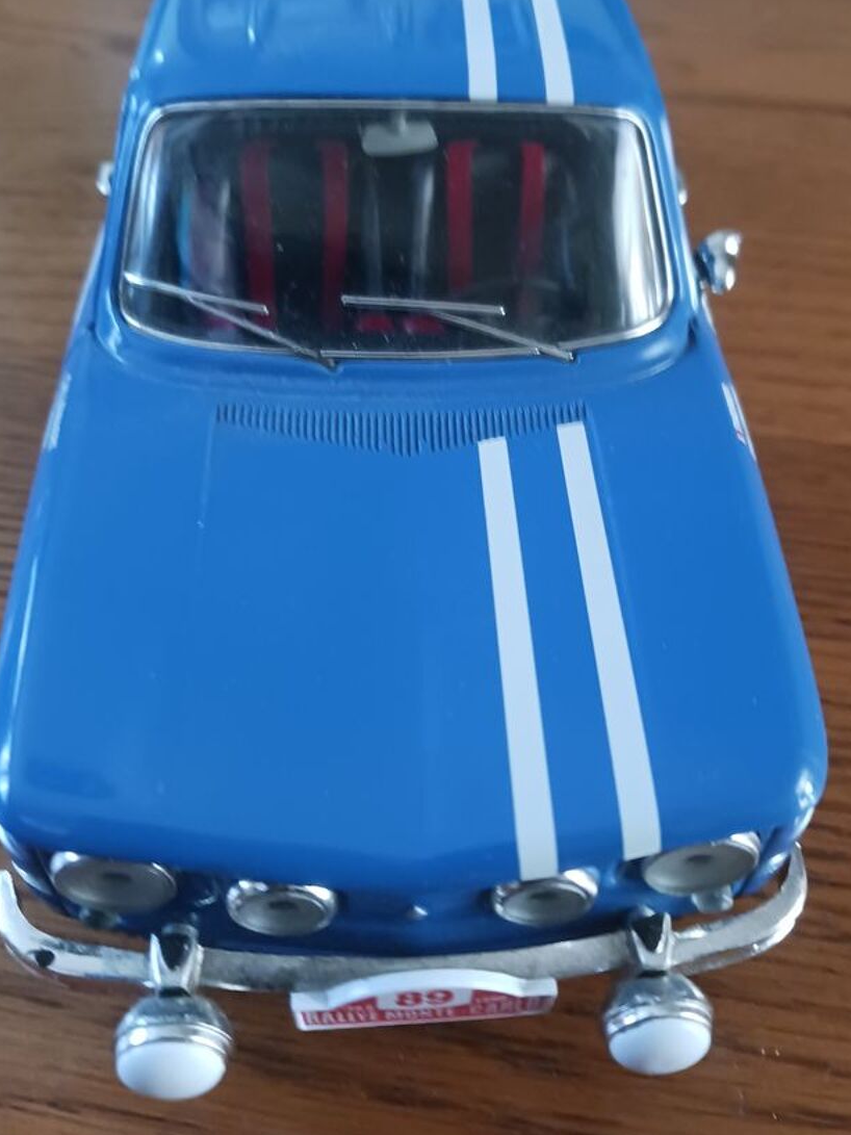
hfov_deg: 42.9
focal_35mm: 33
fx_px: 1082
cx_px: 448
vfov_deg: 55.2
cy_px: 507
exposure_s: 1/16.7
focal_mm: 4
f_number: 1.8
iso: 1250
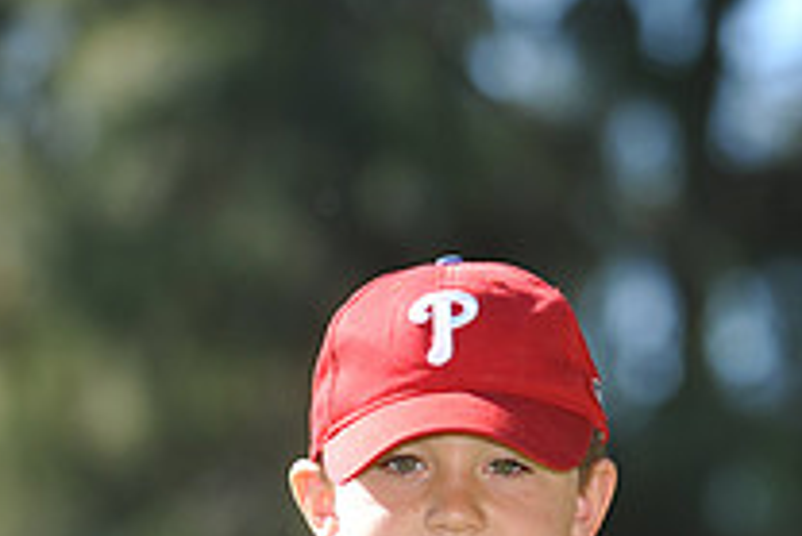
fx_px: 8382
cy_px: 733
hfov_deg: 5.5
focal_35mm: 376
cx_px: 470
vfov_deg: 3.7
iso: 200
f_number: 3.5
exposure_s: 1/800
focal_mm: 135
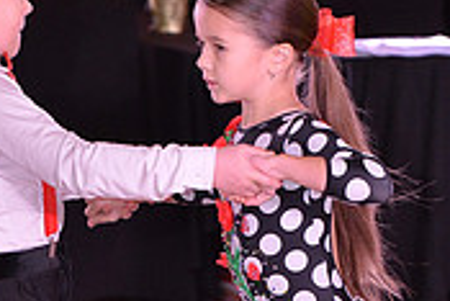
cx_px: 210
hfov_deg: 4.6
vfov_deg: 3.1
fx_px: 5592
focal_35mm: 447
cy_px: 412
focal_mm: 135
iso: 2000
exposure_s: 1/250
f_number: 6.3
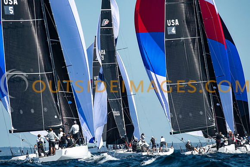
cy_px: 84
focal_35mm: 450
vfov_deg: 3.1
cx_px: 125
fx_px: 3126
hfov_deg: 4.6
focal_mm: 300
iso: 320
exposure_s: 1/2500
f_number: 5
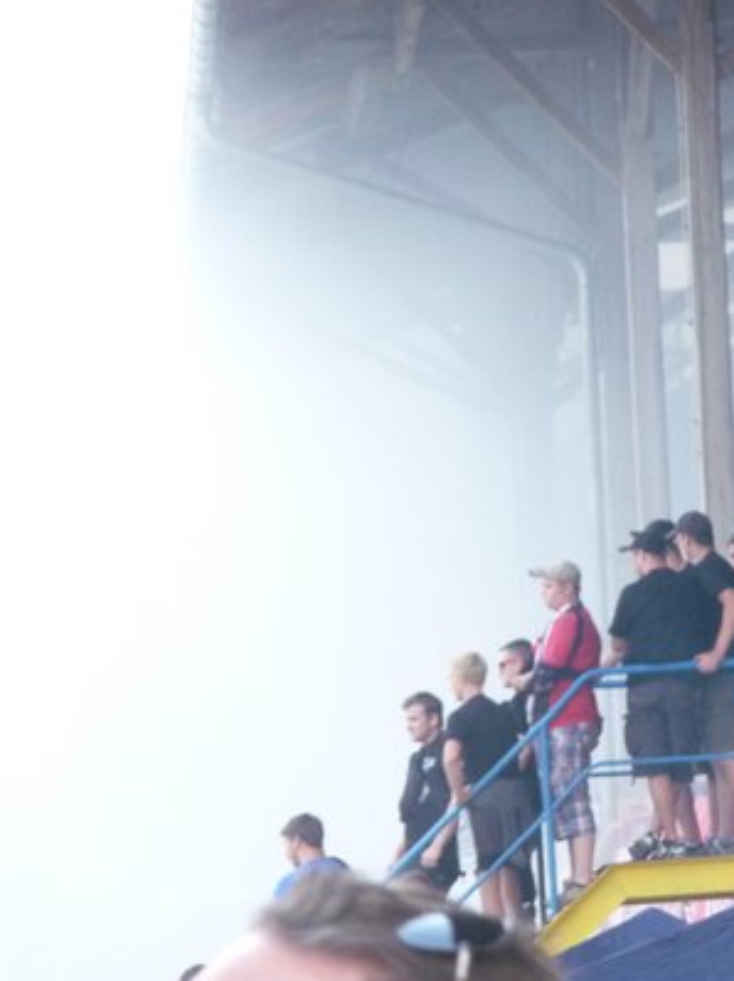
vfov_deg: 7.0
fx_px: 8038
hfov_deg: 5.2
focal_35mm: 284
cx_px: 181
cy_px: 490
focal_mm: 36.4
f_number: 4.8
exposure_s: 1/80
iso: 400
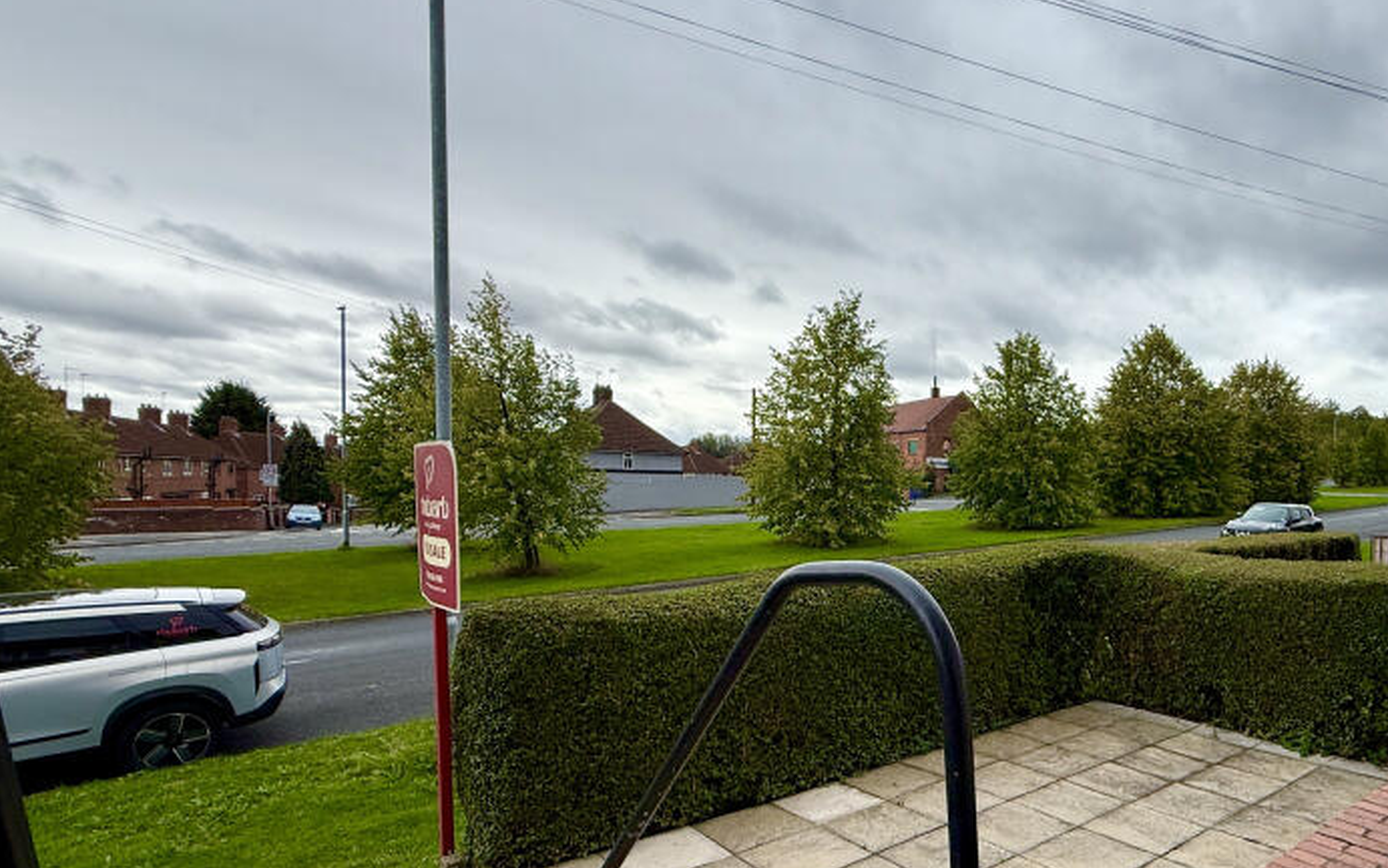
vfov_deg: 54.7
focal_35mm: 22
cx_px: 944
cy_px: 520
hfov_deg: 76.7
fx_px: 832
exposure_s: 1/970
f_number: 2.2
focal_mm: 2.22
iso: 50
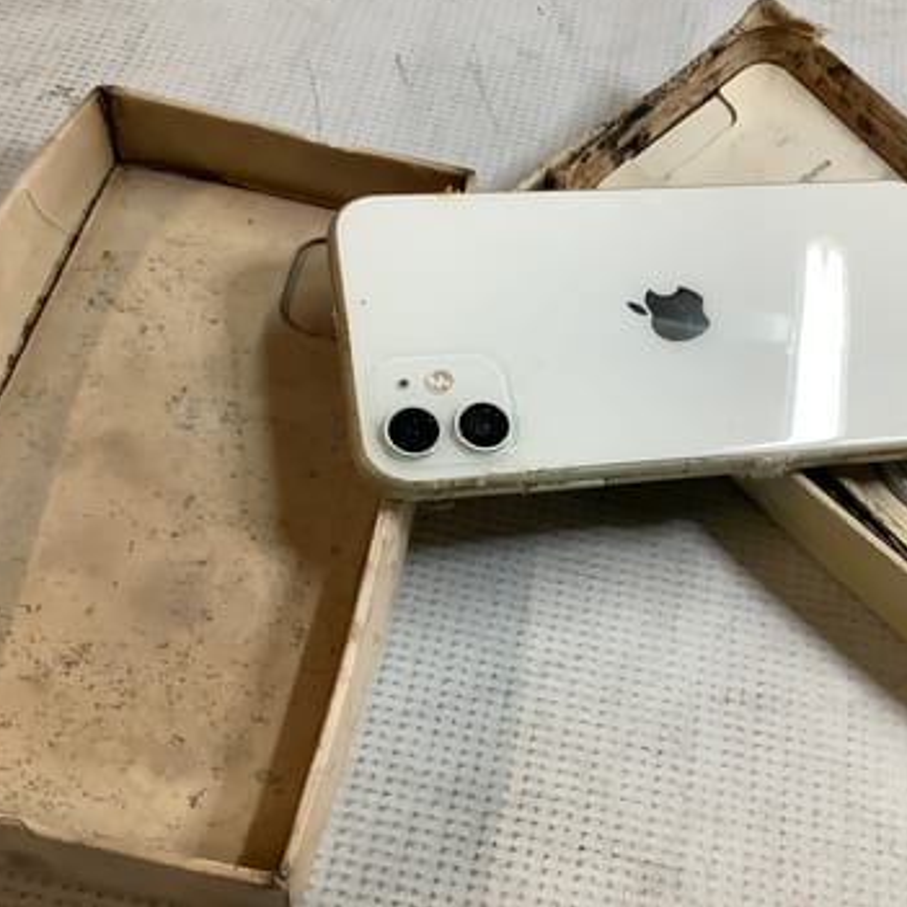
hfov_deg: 42.7
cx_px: 522
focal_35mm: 39
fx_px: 1156
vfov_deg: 42.8
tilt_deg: -57.0
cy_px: 425
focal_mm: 3.3
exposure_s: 1/50
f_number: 2.4
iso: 100
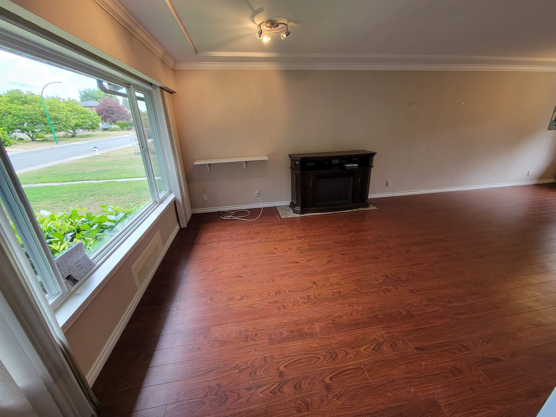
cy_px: 208
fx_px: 209
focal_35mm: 13
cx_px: 278
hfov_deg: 106.2
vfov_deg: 89.9
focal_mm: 2.2
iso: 80
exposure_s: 1/60
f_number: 2.2
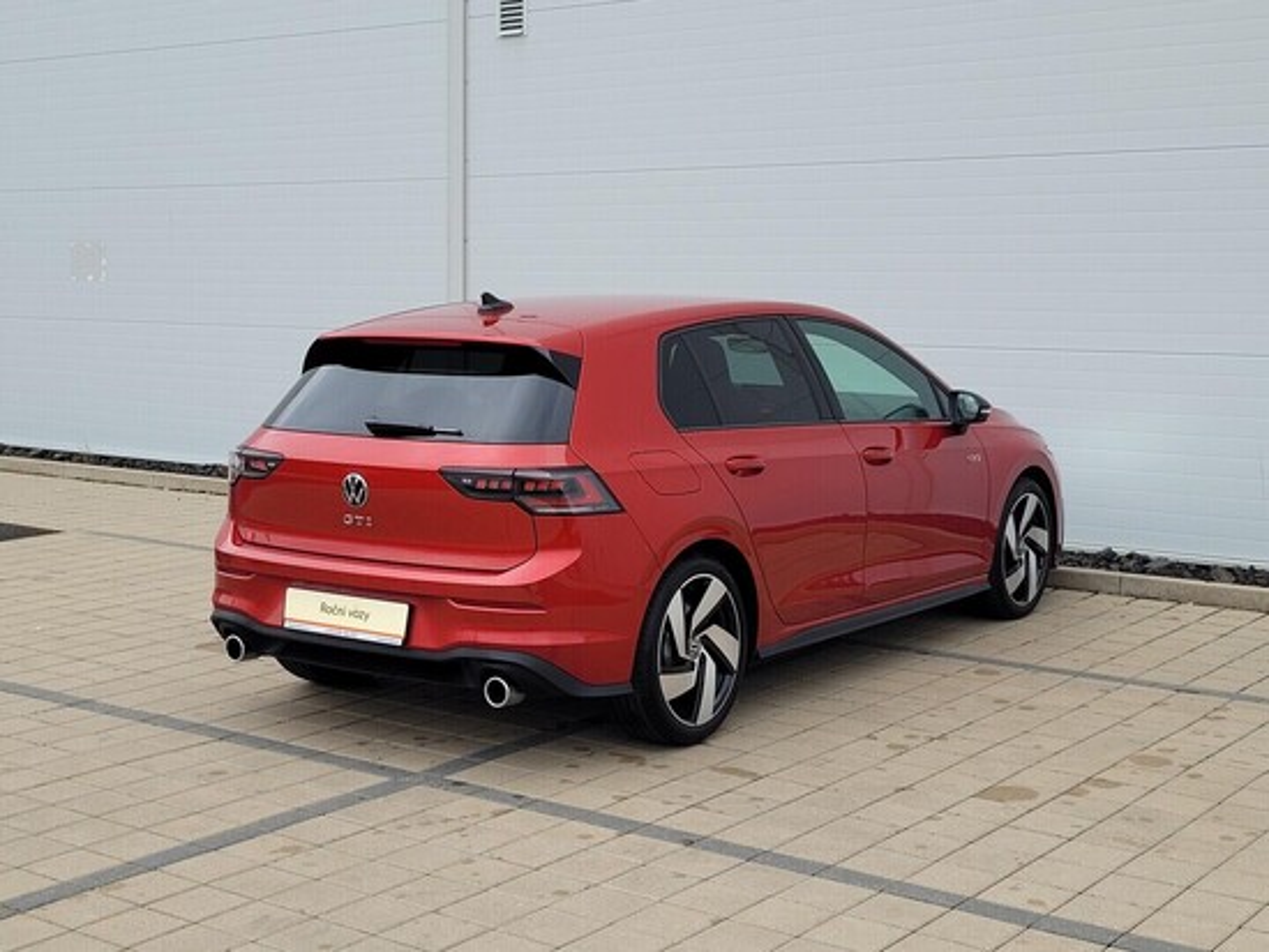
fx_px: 954
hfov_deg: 67.3
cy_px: 476
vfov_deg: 53.1
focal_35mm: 26
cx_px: 634
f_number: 1.8
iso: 40
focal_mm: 5.4
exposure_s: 1/207
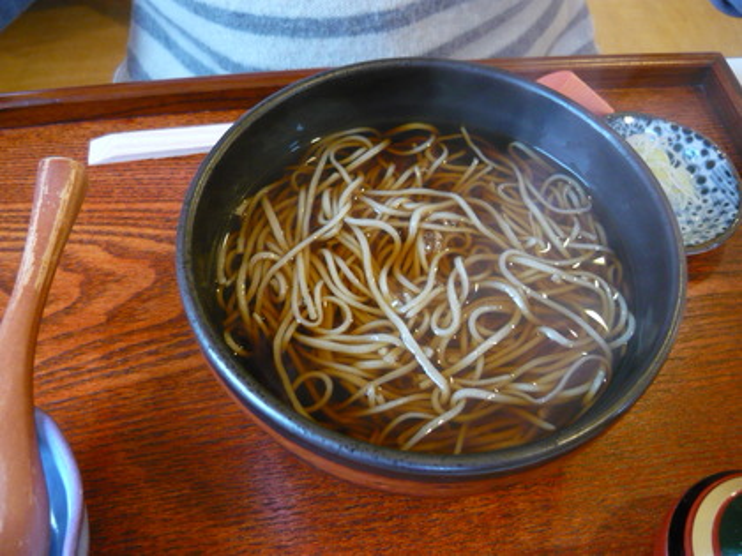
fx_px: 707
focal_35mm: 33
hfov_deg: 55.4
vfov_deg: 42.9
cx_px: 371
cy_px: 278
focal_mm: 5.5
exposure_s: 1/10
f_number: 2.8
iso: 400
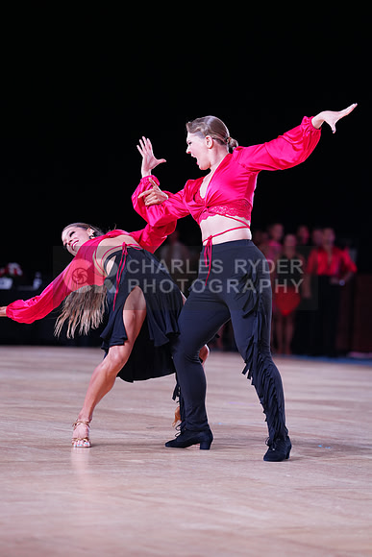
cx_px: 186
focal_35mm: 139
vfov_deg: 14.8
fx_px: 2153
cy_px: 278
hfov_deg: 9.9
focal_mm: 139
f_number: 2.8
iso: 1600
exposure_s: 1/640
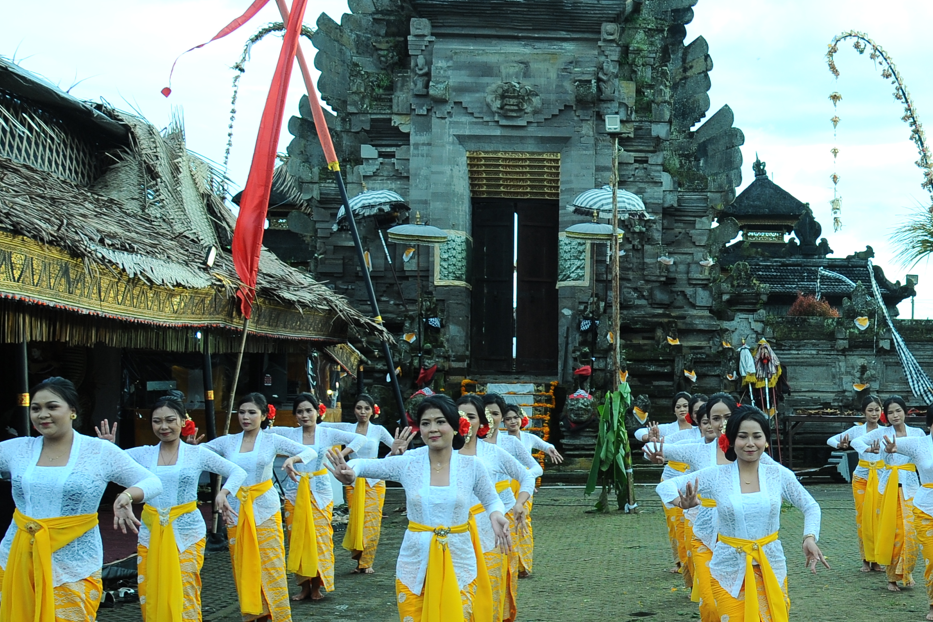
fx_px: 1270
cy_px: 421
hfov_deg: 37.8
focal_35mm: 49
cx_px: 834
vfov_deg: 27.3
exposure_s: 1/125
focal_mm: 24
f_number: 8
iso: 640
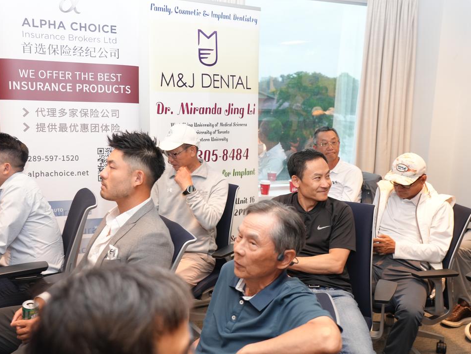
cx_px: 232
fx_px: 504
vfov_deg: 38.7
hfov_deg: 50.1
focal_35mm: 37
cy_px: 177
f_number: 4
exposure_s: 1/160
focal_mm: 34
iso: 2000
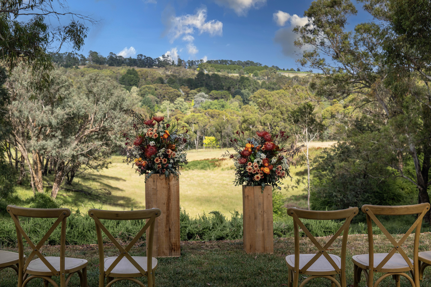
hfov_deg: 39.6
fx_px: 599
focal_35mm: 50
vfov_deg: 27.0
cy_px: 144
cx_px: 216
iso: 200
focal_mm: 50
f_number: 6.3
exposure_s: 1/250
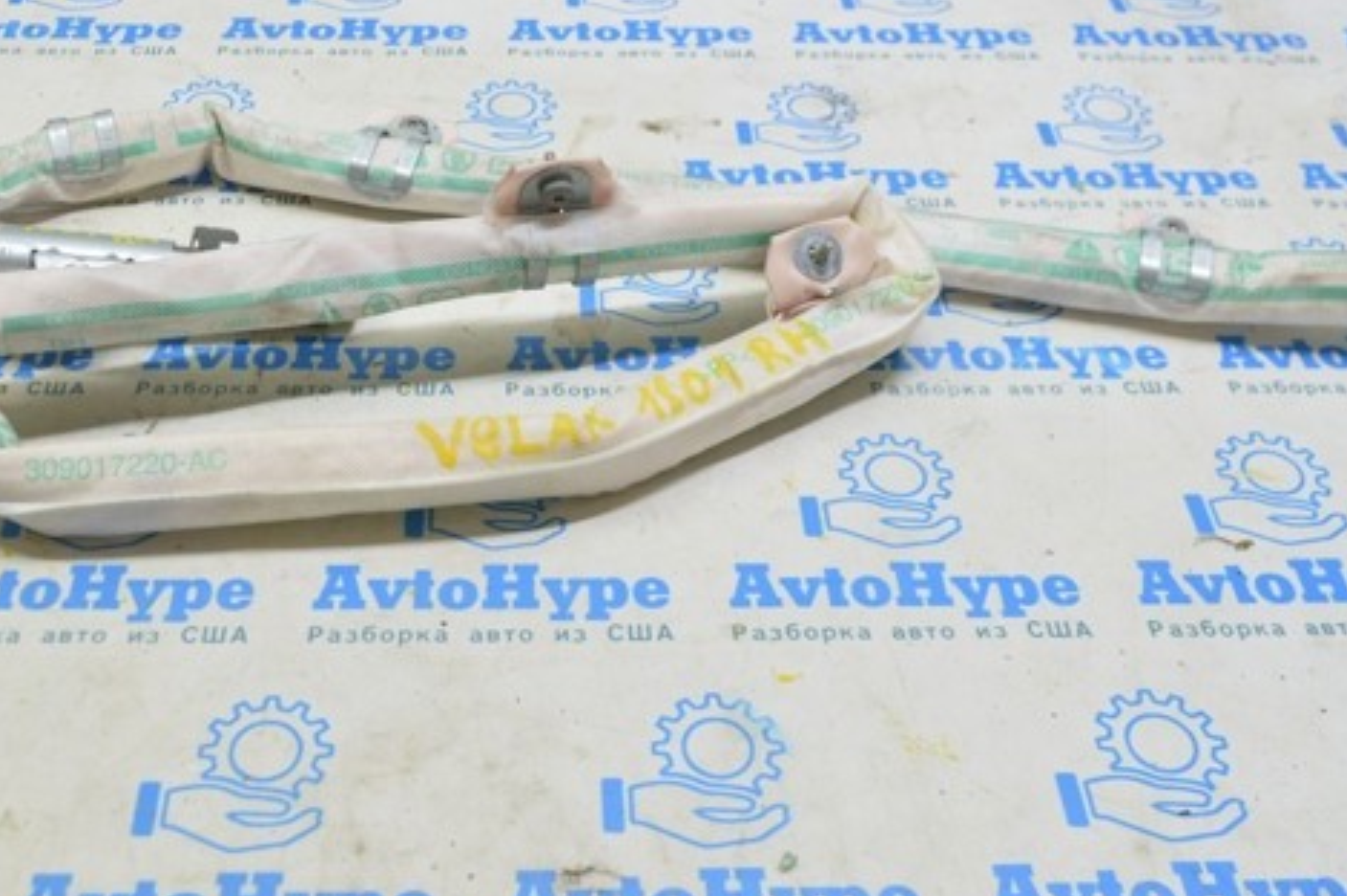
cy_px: 309
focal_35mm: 45
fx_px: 1683
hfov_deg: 43.4
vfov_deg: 29.6
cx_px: 526
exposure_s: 1/20
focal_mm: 22
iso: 400
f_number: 5.6
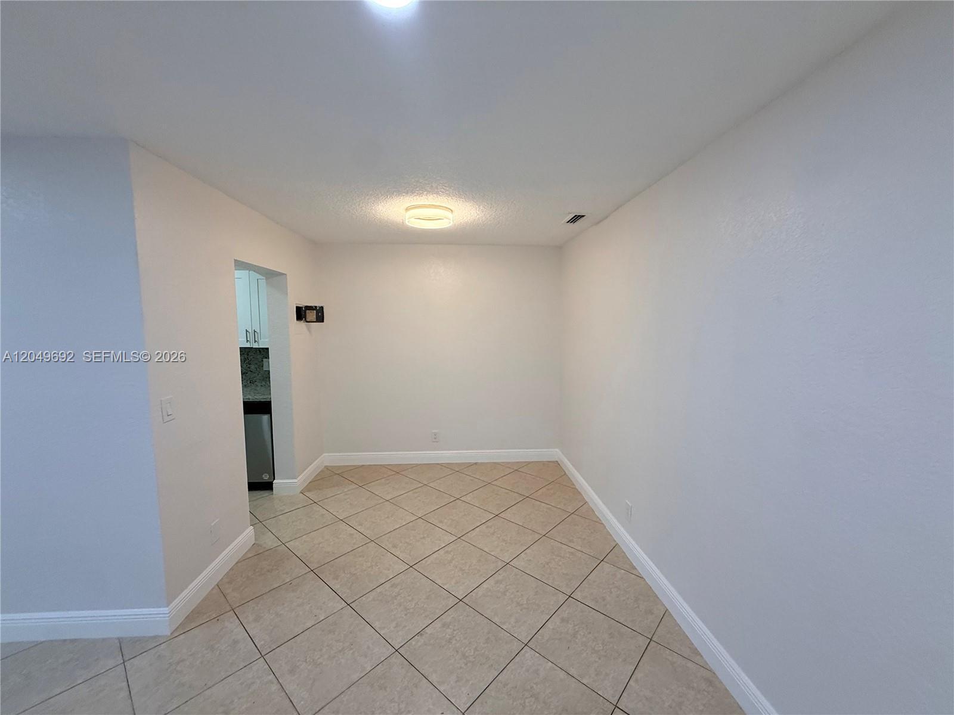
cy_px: 358
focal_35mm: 14
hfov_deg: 102.1
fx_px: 386
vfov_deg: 85.7
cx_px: 477
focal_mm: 2.22
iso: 160
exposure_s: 1/120
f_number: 2.2
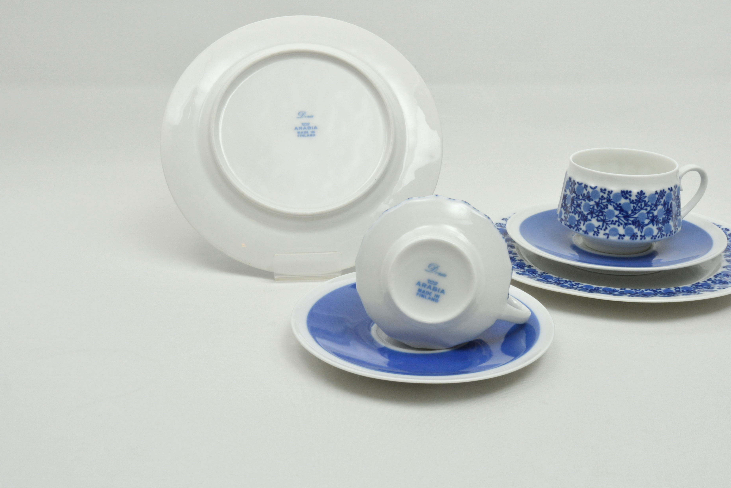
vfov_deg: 29.4
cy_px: 195
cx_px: 386
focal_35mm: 46
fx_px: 926
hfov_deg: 43.0
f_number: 22
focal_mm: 25
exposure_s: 1
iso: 400
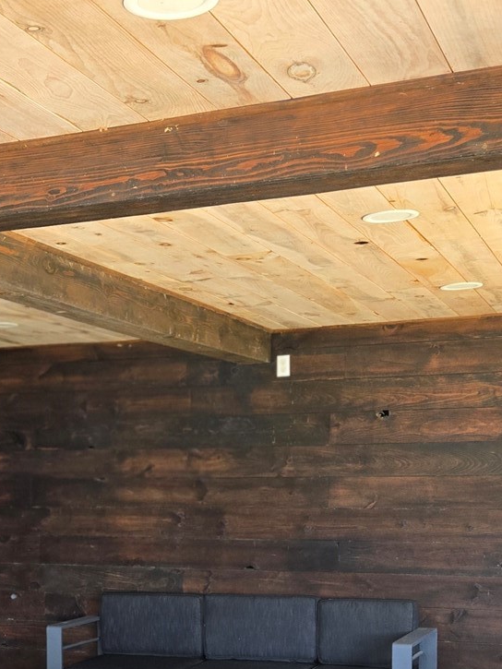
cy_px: 576
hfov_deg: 22.0
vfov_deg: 28.9
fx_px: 1256
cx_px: 30
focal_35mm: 65
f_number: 1.8
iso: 100
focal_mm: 5.4
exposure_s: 1/120
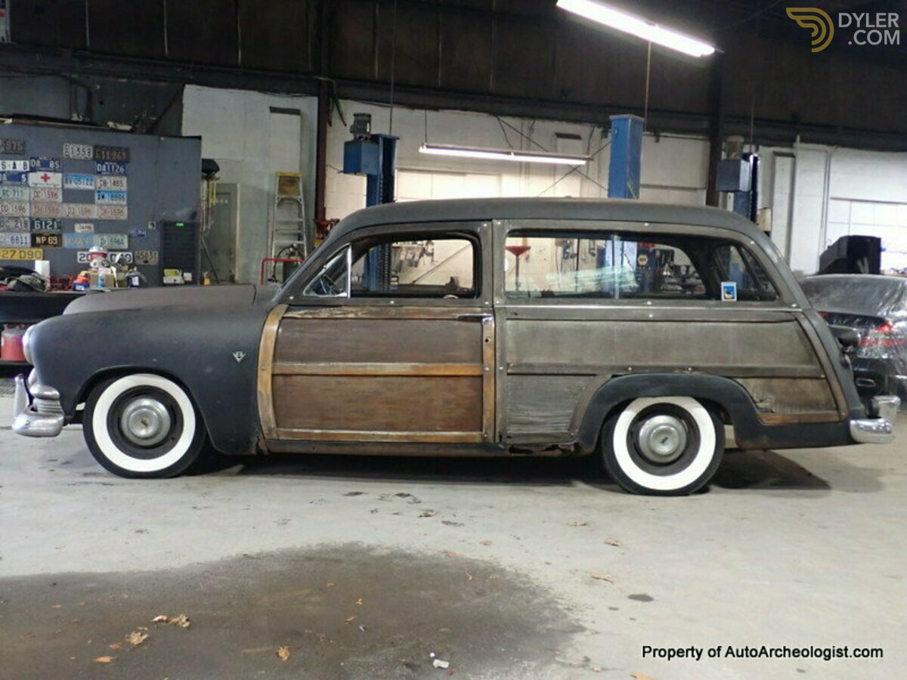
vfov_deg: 39.7
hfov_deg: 51.4
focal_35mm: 36
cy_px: 340
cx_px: 454
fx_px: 943
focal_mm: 6.37
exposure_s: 1/25
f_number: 2.5
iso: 800
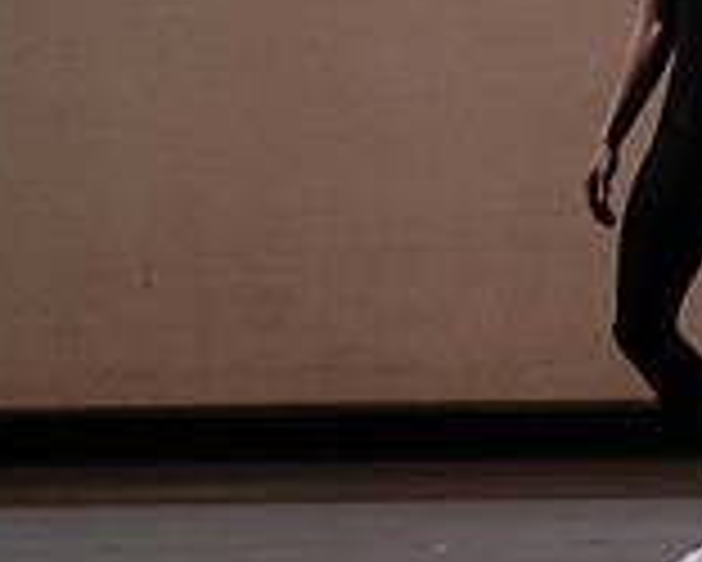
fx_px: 14282
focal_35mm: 687
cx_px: 1246
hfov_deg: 2.8
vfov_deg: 2.3
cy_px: -29
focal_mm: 197
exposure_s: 1/500
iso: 12800
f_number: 6.3
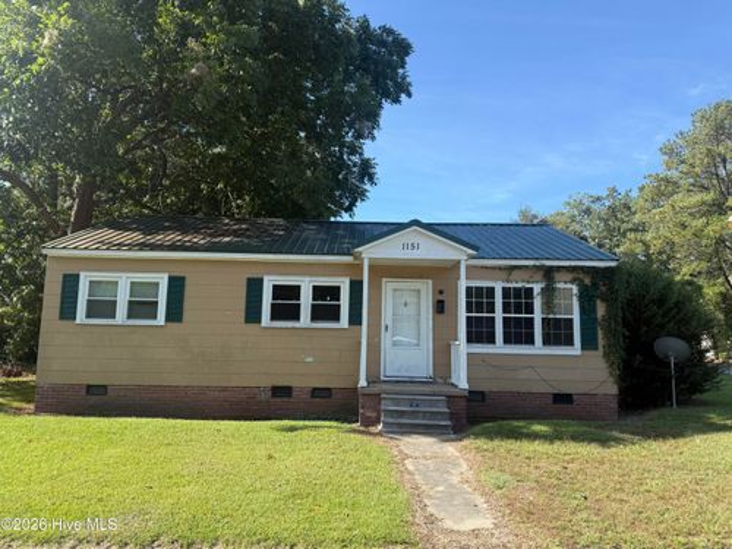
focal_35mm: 24
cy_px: 274
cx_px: 366
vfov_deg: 56.8
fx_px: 508
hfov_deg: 71.6
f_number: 1.78
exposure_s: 1/1949
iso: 80
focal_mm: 6.76
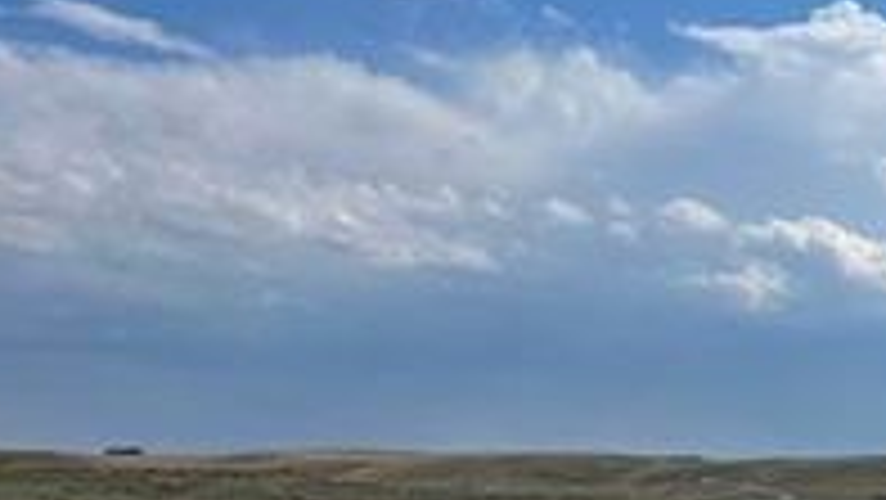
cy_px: 489
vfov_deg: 16.5
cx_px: 998
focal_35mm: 72
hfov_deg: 26.7
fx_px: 1692
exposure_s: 1/11364
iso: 50
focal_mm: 5.7
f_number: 1.5
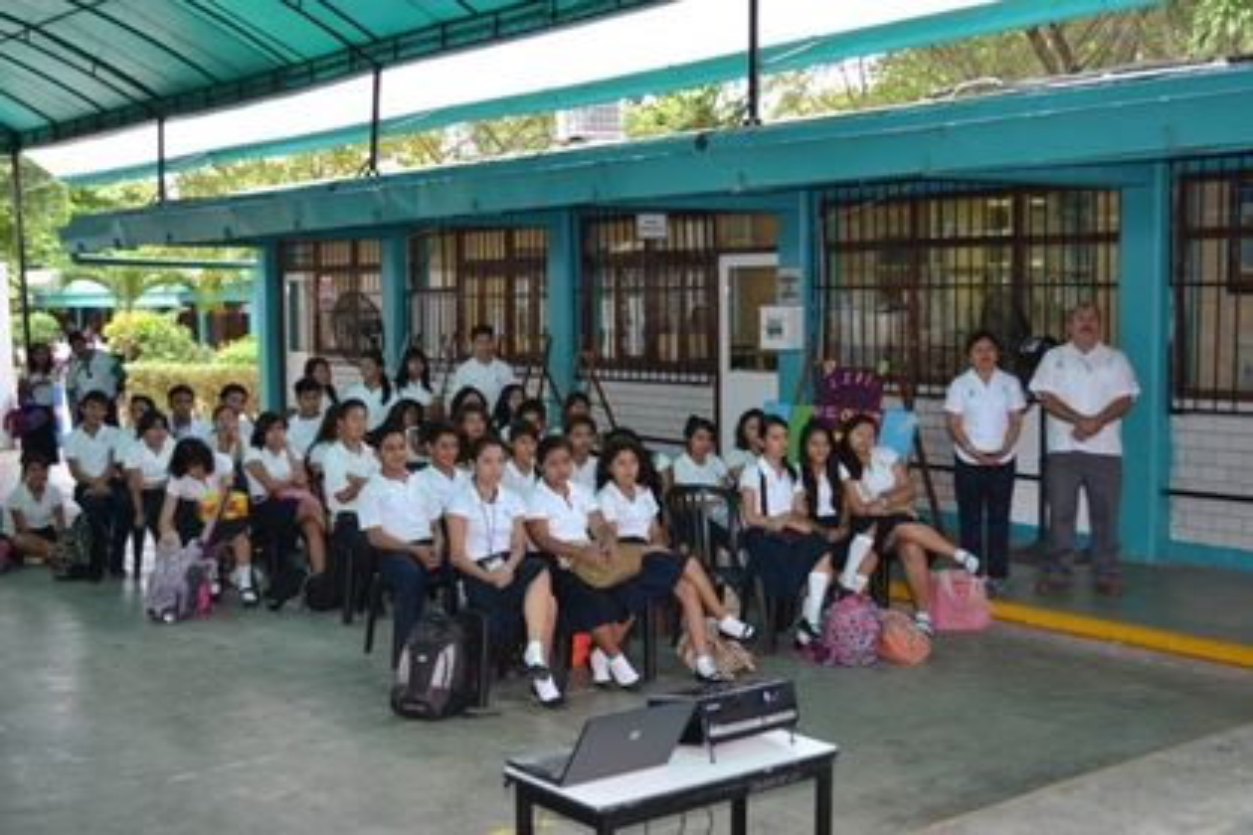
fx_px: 1566
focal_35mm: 45
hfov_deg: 43.6
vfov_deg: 29.9
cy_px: 418
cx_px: 626
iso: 400
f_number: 4.5
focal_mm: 30
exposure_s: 1/80
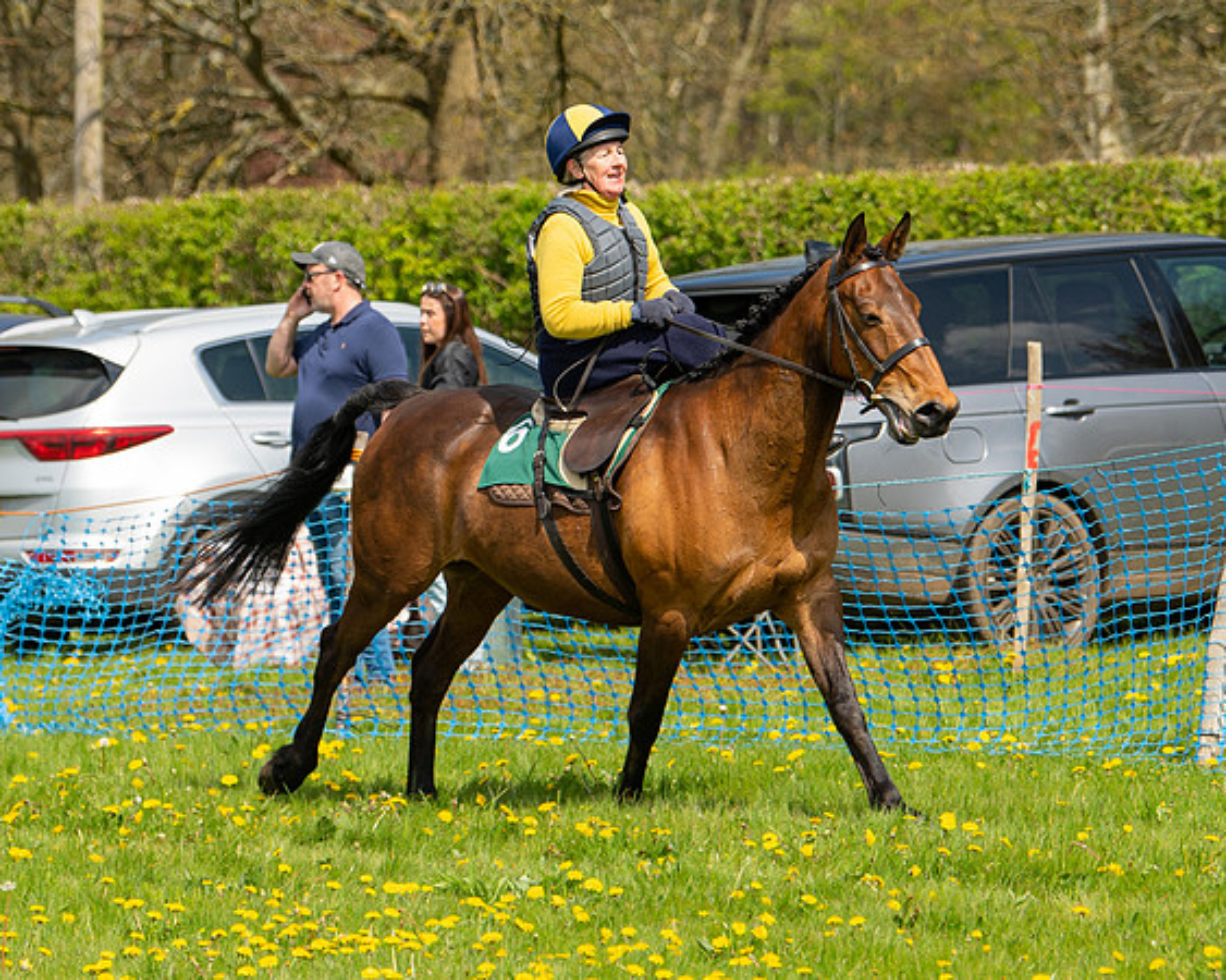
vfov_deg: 6.4
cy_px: 540
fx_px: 8785
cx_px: 590
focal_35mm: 242
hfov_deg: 8.0
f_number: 4
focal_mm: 130
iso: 200
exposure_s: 1/1250
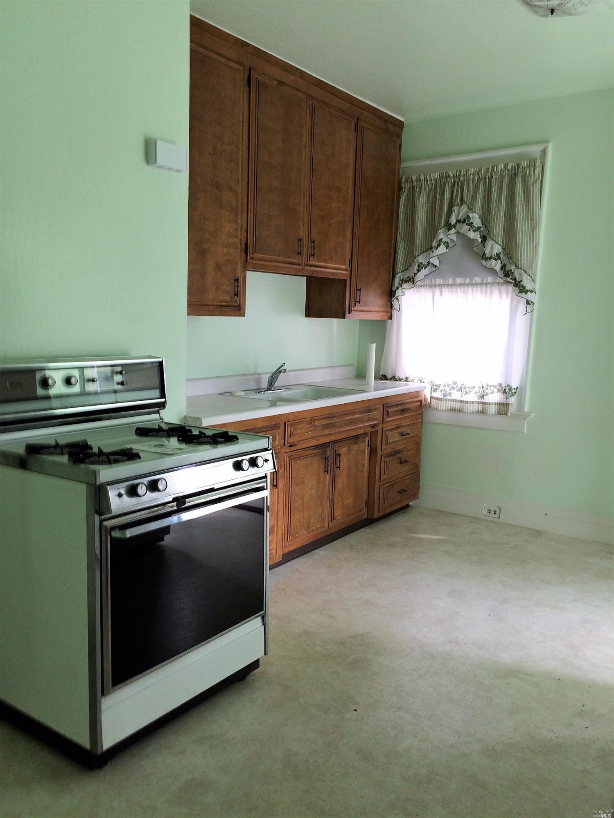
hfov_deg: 48.2
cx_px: 307
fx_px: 686
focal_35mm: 29
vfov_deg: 61.7
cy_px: 409
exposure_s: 1/60
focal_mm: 4.15
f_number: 2.2
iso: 50
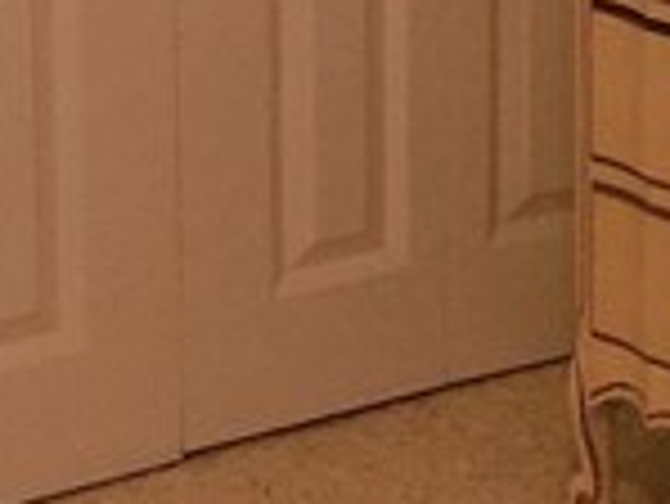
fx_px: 3855
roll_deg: -3.7
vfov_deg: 7.4
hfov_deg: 9.3
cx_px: 1371
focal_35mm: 199
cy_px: -58
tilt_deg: -15.4
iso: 32
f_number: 2.2
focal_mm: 4.15
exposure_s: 1/74
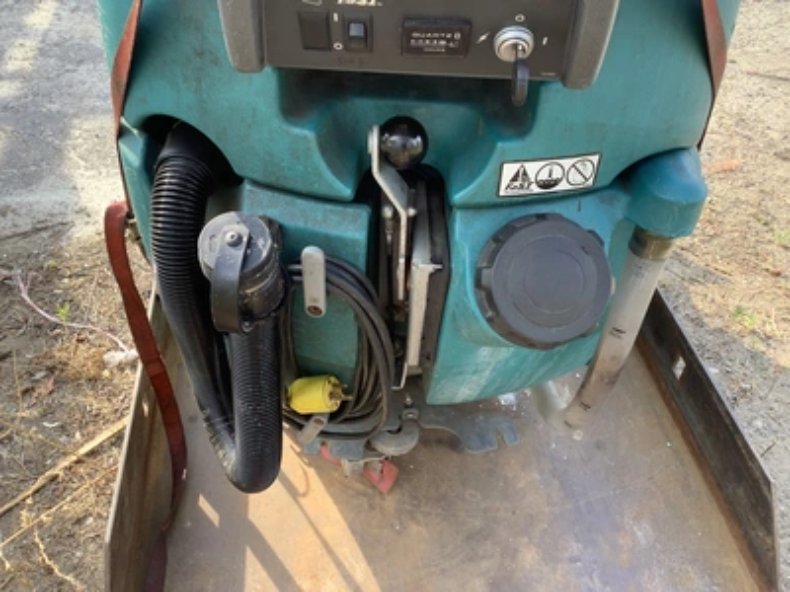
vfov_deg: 45.4
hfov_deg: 58.4
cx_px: 395
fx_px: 707
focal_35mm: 31
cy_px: 296
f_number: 2.4
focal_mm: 3.3
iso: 32
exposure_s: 1/100
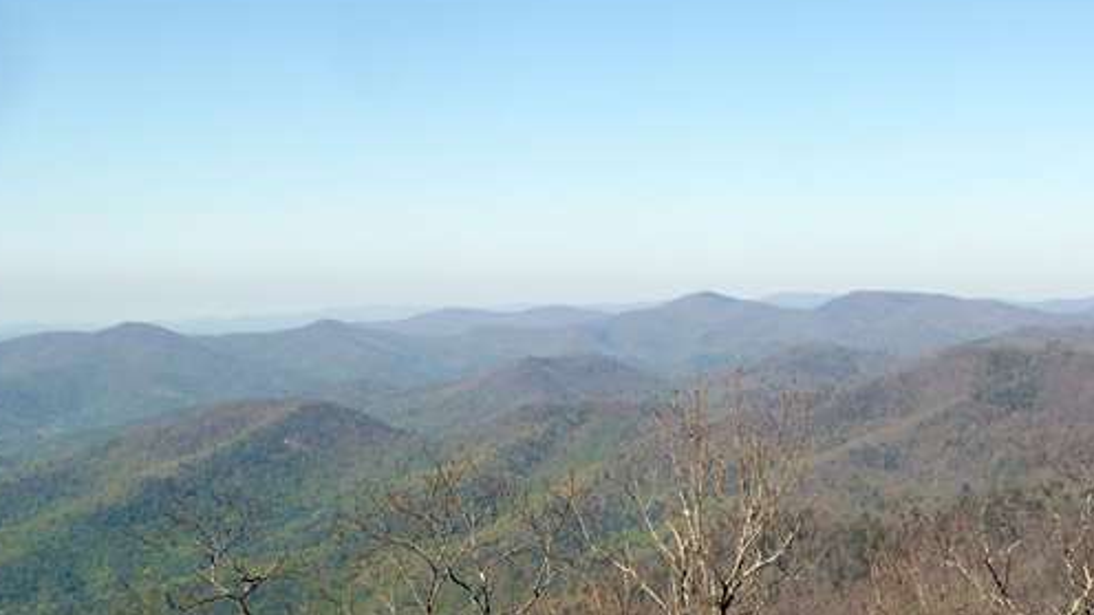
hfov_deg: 32.3
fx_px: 1886
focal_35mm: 65
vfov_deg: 18.2
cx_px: 637
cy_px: 558
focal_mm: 6.7
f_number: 3.7
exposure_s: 1/640
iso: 100
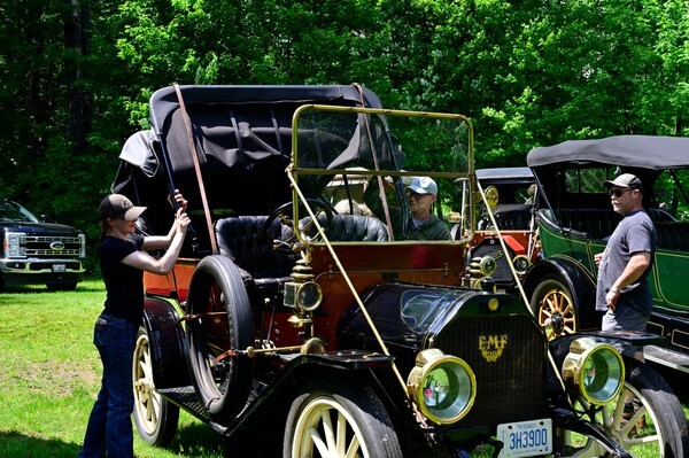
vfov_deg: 30.5
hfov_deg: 44.5
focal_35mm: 44
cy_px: 229
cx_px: 344
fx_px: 841
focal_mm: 44
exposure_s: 1/250
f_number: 9
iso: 280
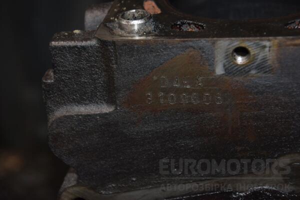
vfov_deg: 12.2
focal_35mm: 112
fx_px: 937
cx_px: 150
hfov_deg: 18.2
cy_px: 100
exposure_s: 1/60
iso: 800
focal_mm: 75
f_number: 5.3
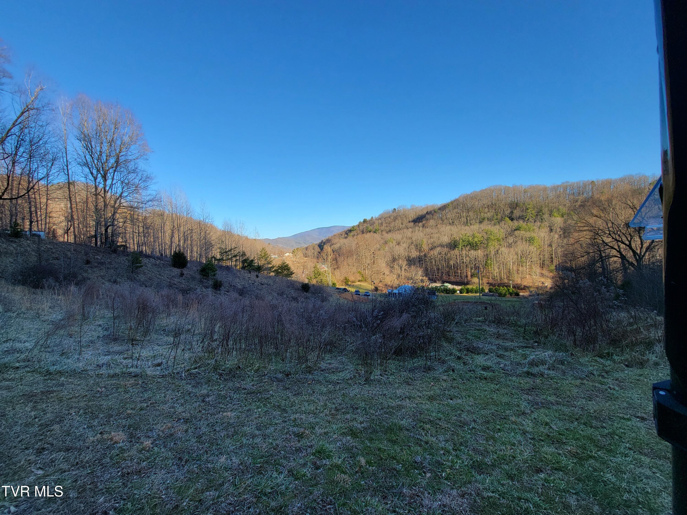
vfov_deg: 89.9
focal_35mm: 13
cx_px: 344
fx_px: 258
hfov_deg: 106.2
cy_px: 258
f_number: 2.2
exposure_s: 1/497
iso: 50
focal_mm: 2.2
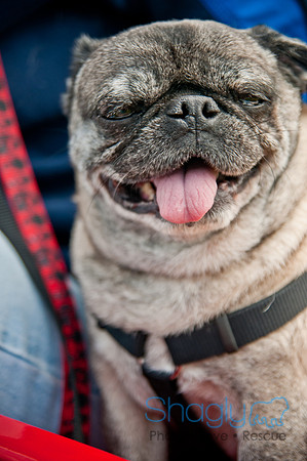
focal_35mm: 75
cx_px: 154
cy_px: 230
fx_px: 962
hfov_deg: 18.1
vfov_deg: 27.0
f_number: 2.8
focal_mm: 50
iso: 200
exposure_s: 1/640
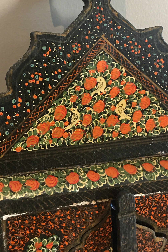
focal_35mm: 48
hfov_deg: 28.1
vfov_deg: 40.3
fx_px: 336
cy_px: 74
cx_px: 82
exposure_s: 1/10
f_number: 2.2
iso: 80
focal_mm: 4.15
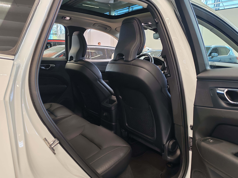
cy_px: 89
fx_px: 206
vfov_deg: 46.8
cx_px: 119
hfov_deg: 60.0
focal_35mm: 30
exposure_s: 1/100
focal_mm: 6.12
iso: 320
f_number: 1.9
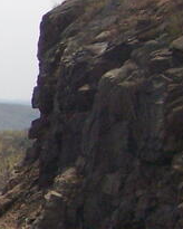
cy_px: 113
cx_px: -327
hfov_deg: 7.5
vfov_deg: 10.4
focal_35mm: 185
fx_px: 1252
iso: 200
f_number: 4
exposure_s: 1/640
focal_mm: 6.3
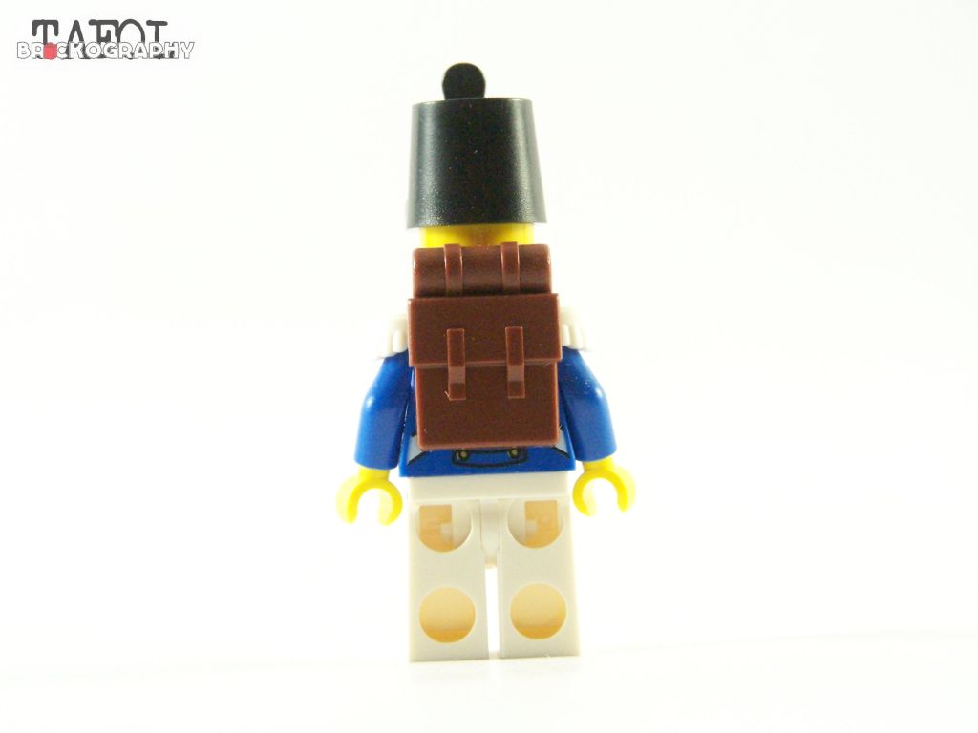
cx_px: 489
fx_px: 3616
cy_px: 366
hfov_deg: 15.4
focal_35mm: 128
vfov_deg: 11.6
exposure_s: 1/60
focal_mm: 21.2
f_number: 3.6
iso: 400
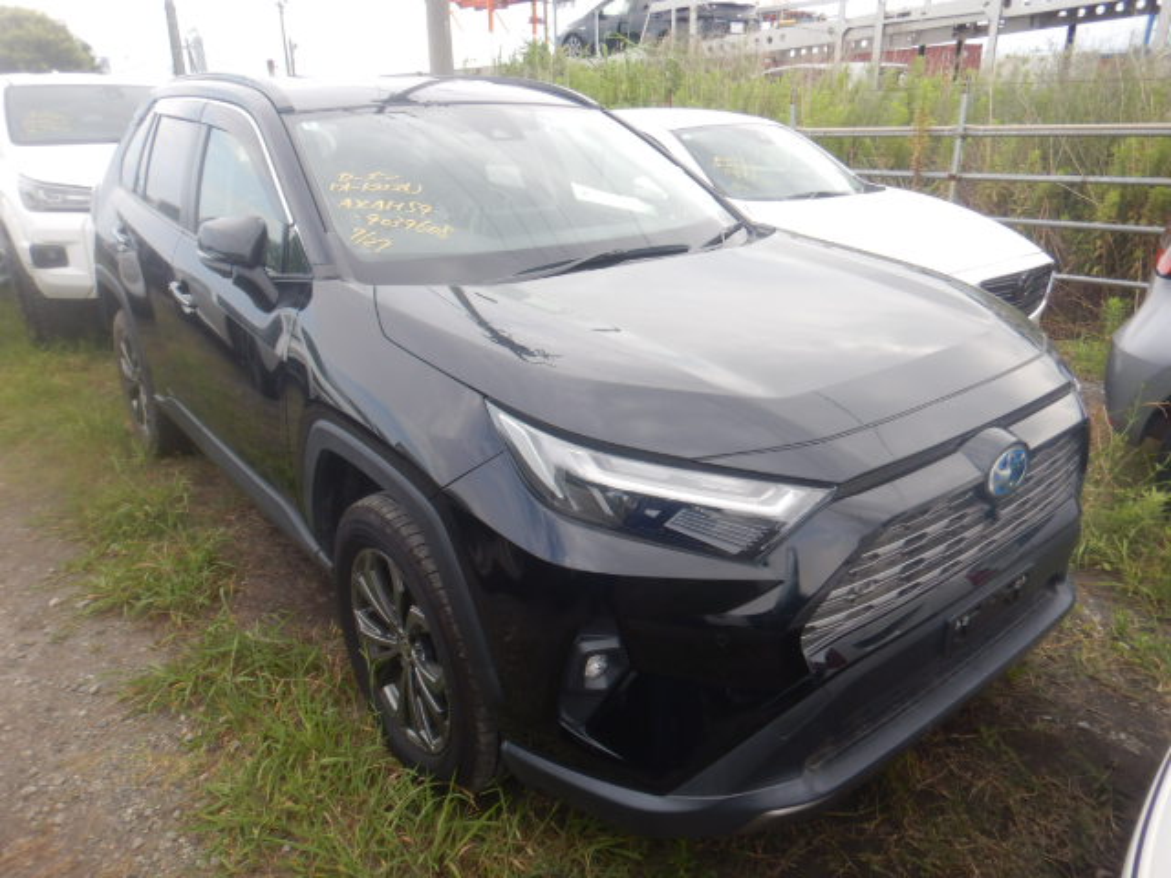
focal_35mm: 24
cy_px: 439
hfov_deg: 71.6
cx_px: 586
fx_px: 812
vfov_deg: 56.8
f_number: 2.8
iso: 125
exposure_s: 1/60
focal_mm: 4.3
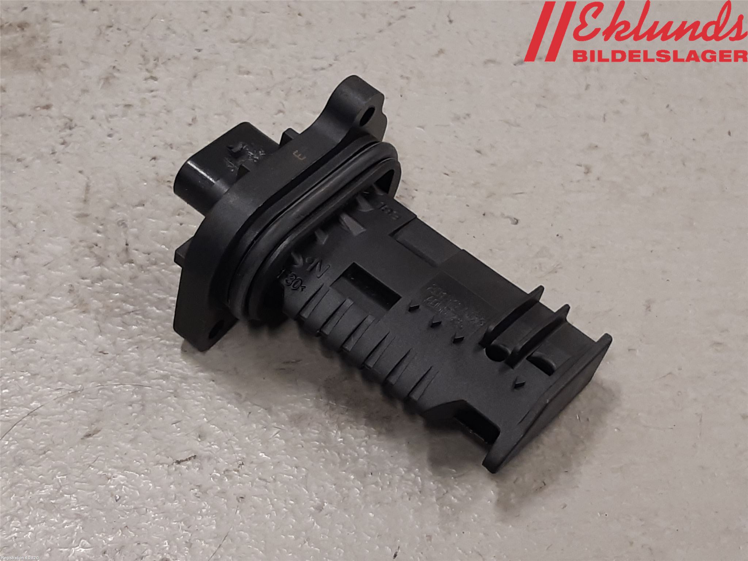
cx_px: 374
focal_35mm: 26
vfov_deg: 53.1
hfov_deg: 67.3
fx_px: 562
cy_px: 280
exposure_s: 1/50
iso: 100
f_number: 1.7
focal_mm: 3.93
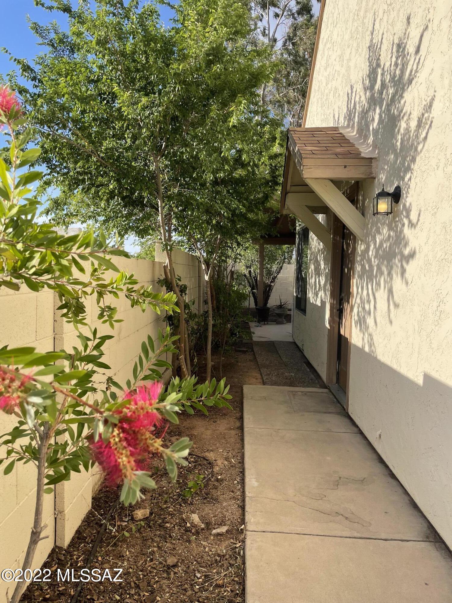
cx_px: 226
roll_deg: -1.0
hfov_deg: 53.1
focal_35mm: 26
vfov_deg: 67.3
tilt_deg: -4.3
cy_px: 302
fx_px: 453
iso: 32
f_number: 1.6
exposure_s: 1/2257
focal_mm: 4.2
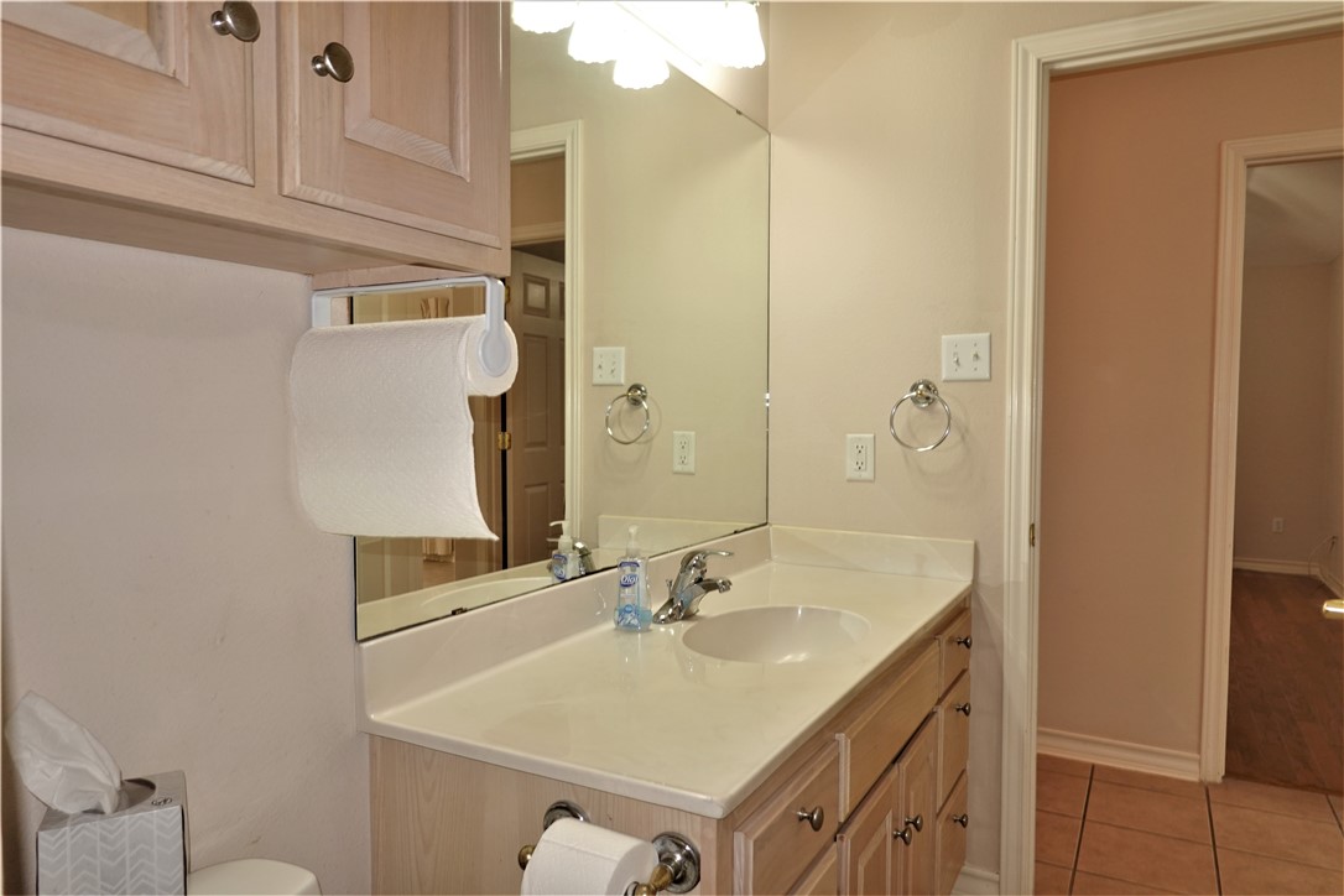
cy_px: 448
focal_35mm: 24
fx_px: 896
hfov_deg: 73.7
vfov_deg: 53.1
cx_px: 672
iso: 125
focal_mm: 9
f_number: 2.8
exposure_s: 1/30
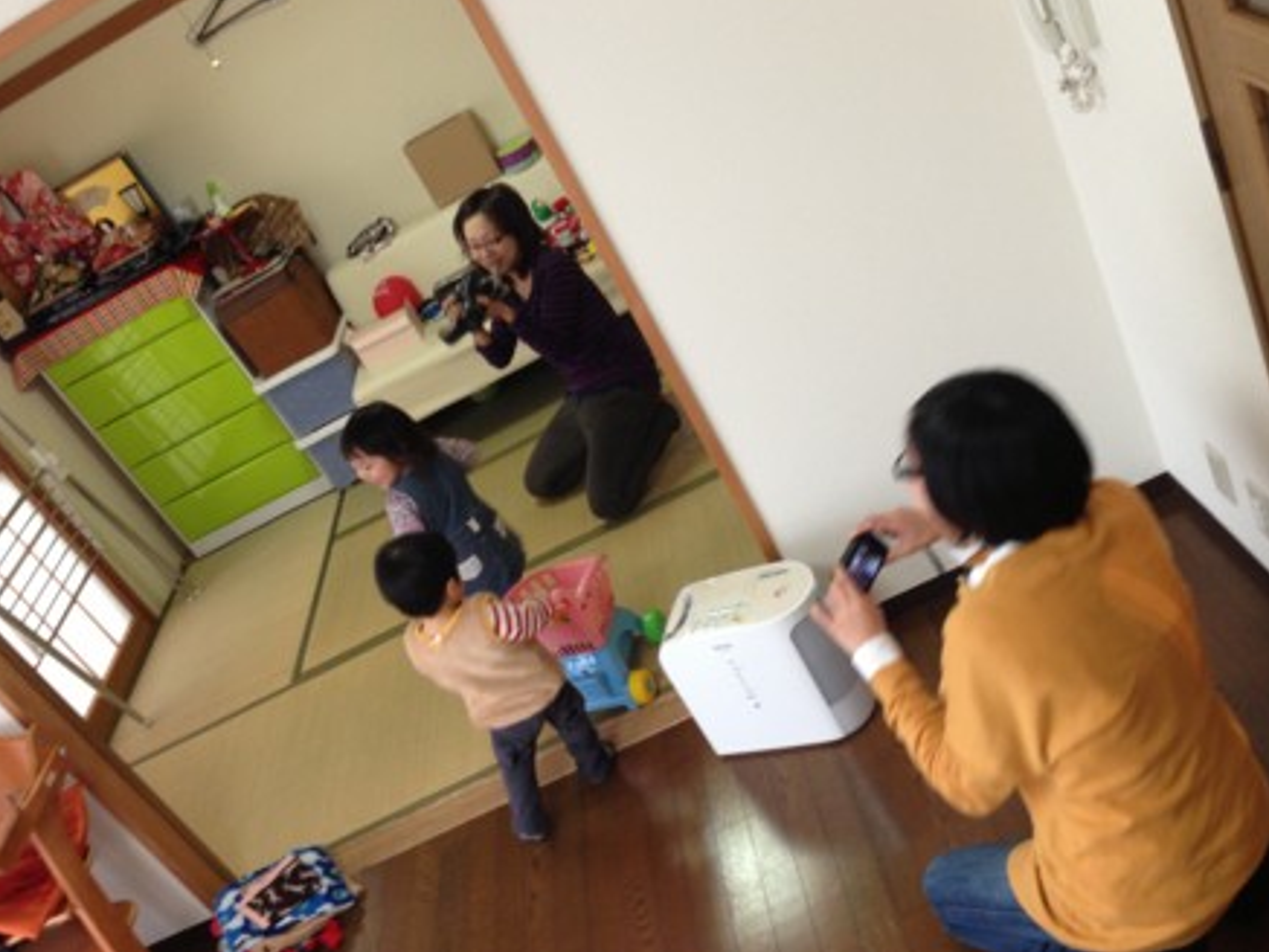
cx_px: 627
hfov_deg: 53.9
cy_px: 464
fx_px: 1247
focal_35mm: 34
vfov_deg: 41.8
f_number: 2.4
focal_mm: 4.13
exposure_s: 1/20
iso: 125
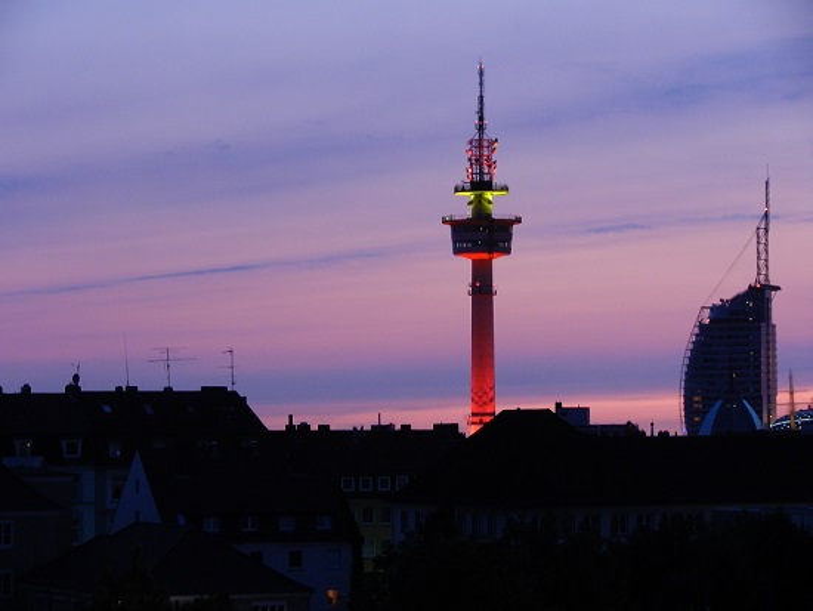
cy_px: 306
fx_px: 2890
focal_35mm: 123
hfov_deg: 16.0
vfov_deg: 12.1
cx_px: 406
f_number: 5.1
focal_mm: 22.2
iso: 400
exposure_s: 1/3
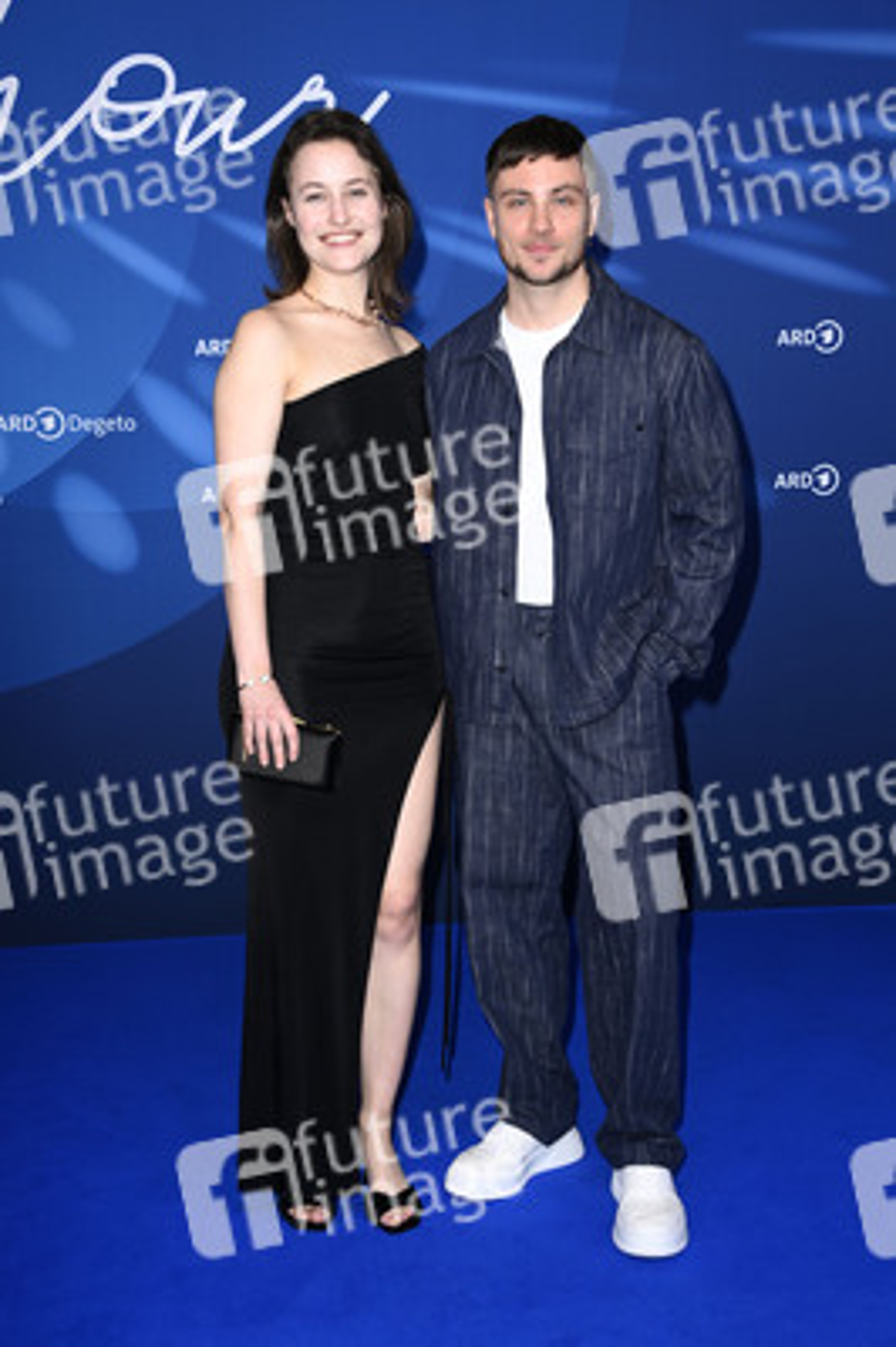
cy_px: 674
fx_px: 1945
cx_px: 448
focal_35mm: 52
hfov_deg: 25.9
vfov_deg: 38.2
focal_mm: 52
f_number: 6.3
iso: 640
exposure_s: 1/250
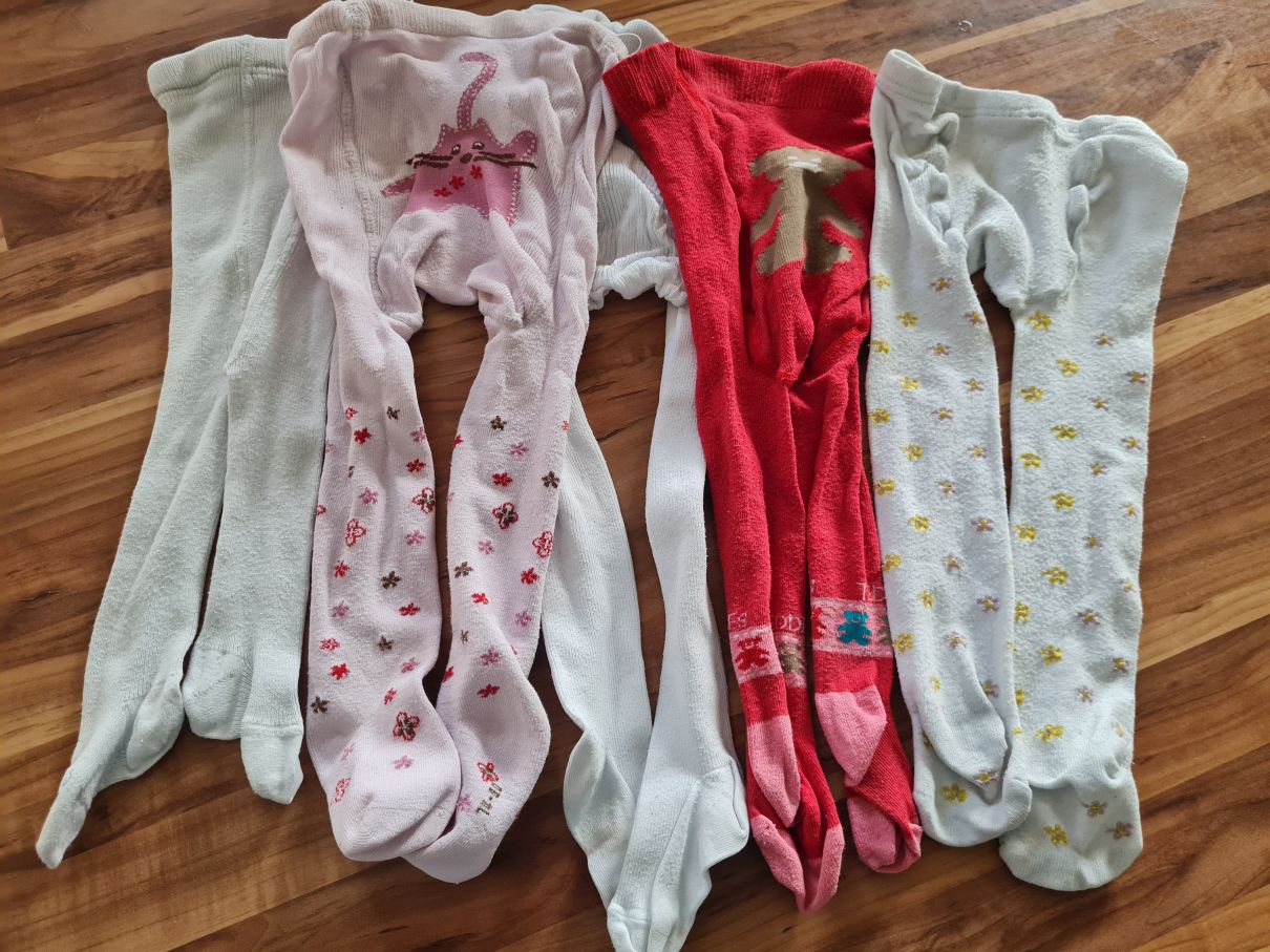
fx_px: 954
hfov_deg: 67.3
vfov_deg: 53.0
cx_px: 635
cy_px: 476
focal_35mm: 26
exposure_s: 1/100
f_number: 1.8
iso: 200
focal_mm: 5.4
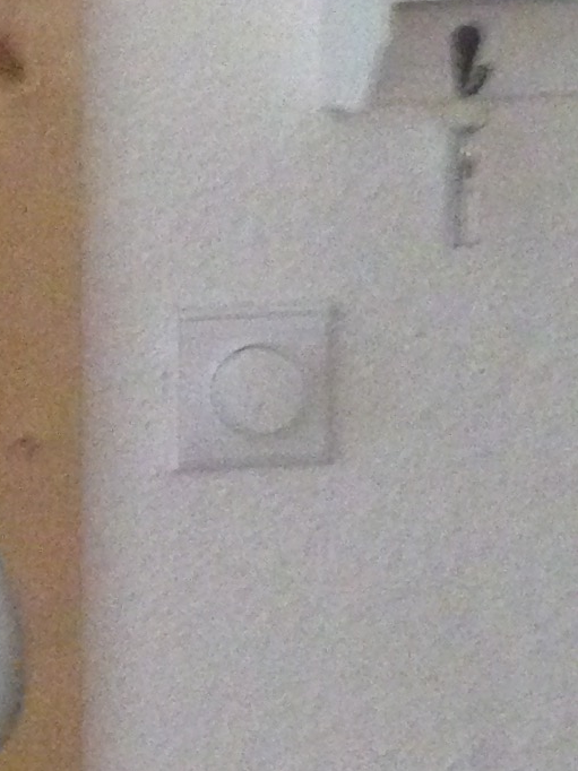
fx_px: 3520
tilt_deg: -5.7
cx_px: -795
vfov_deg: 12.5
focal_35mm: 158
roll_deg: +1.4
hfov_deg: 8.6
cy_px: 422
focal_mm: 4.12
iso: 500
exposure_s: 1/17
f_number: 2.4
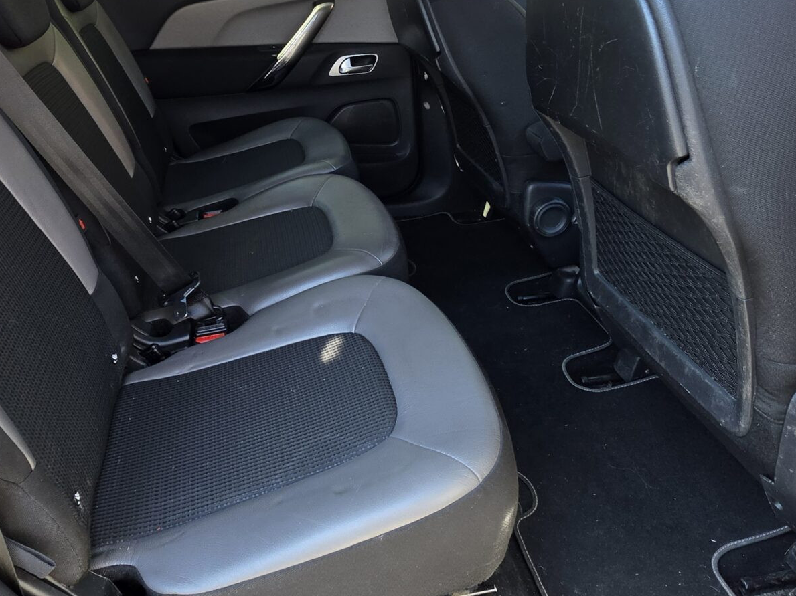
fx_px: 644
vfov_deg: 48.8
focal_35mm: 28
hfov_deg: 63.4
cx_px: 366
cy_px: 195
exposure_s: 1/100
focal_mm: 2.2
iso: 32
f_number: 1.9
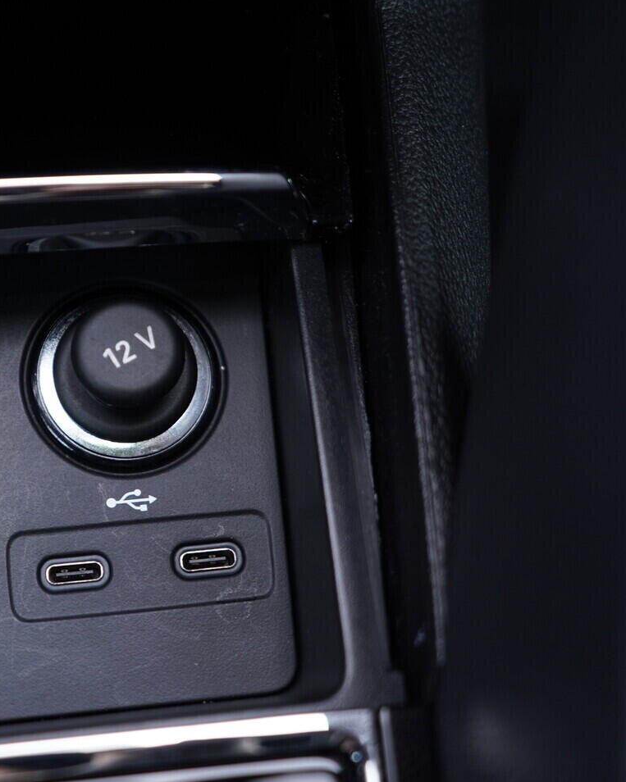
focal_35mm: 51
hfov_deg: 28.8
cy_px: 390
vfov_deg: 36.7
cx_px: 89
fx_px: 1181
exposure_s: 1/40
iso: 320
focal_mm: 24
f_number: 2.8
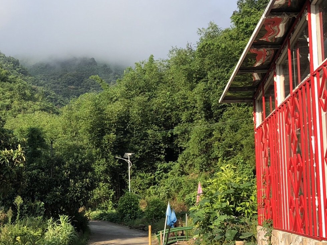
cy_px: 142
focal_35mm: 57
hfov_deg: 32.8
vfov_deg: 25.6
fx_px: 539
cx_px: 62
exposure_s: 1/873
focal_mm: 4
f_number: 1.8
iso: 20
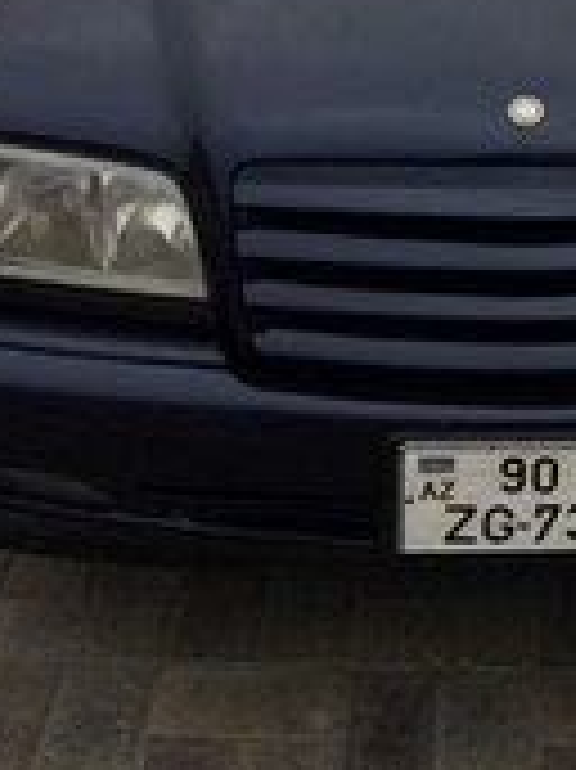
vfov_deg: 20.6
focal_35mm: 84
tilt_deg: -13.4
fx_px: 1866
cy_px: -320
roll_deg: -2.6
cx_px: 522
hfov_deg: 17.3
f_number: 2.2
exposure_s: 1/578
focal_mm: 4.15
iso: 32
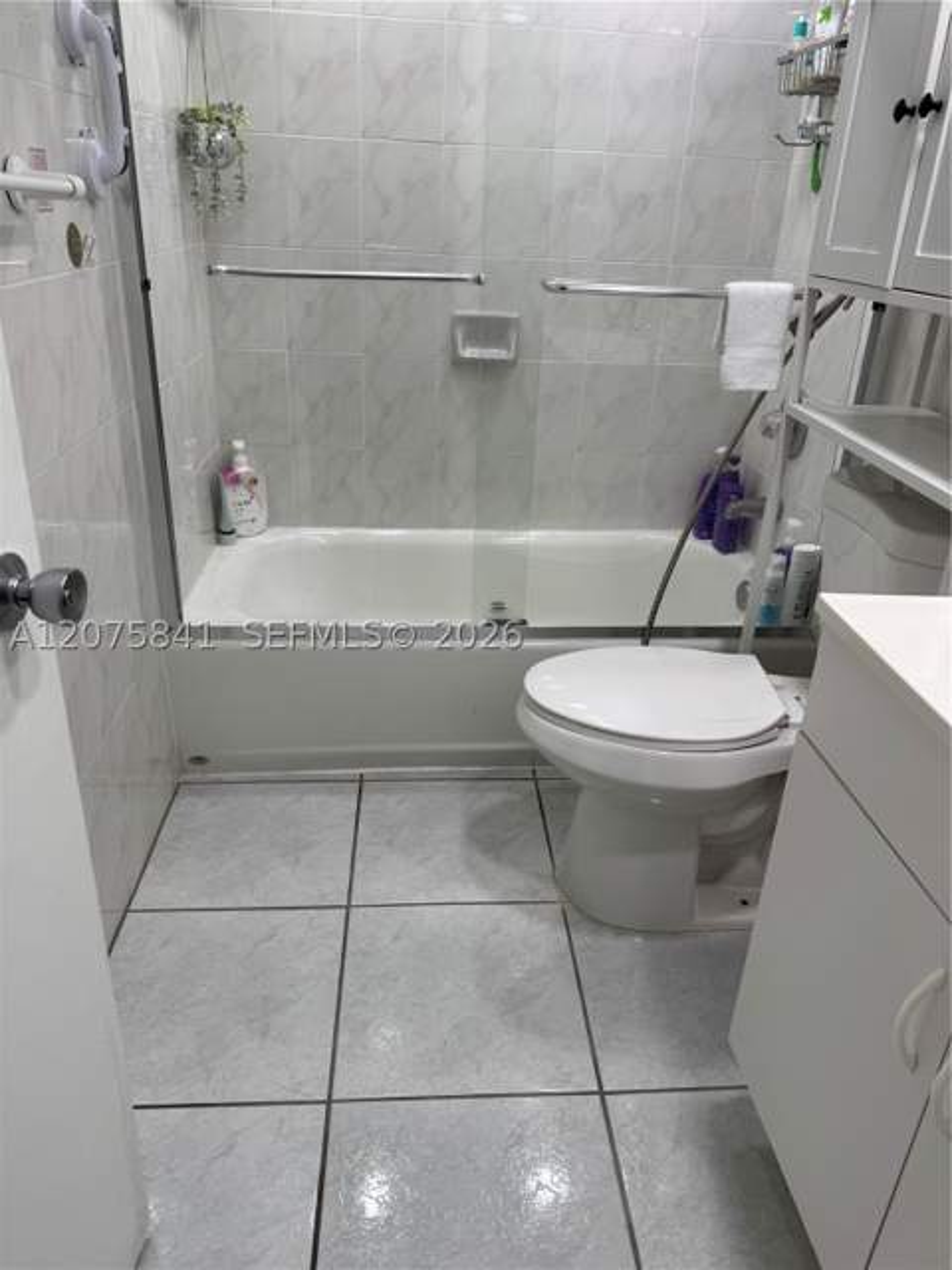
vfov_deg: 71.6
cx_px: 476
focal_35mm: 24
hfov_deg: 56.8
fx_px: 880
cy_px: 635
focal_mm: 6.76
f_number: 1.78
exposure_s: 1/120
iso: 64
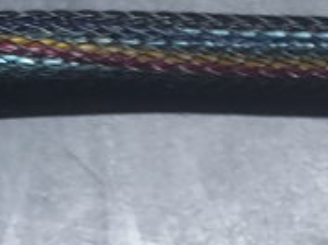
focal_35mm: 135
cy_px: 286
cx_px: 761
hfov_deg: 12.1
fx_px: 1277
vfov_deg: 10.8
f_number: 1.8
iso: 400
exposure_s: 1/40
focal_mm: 4.6
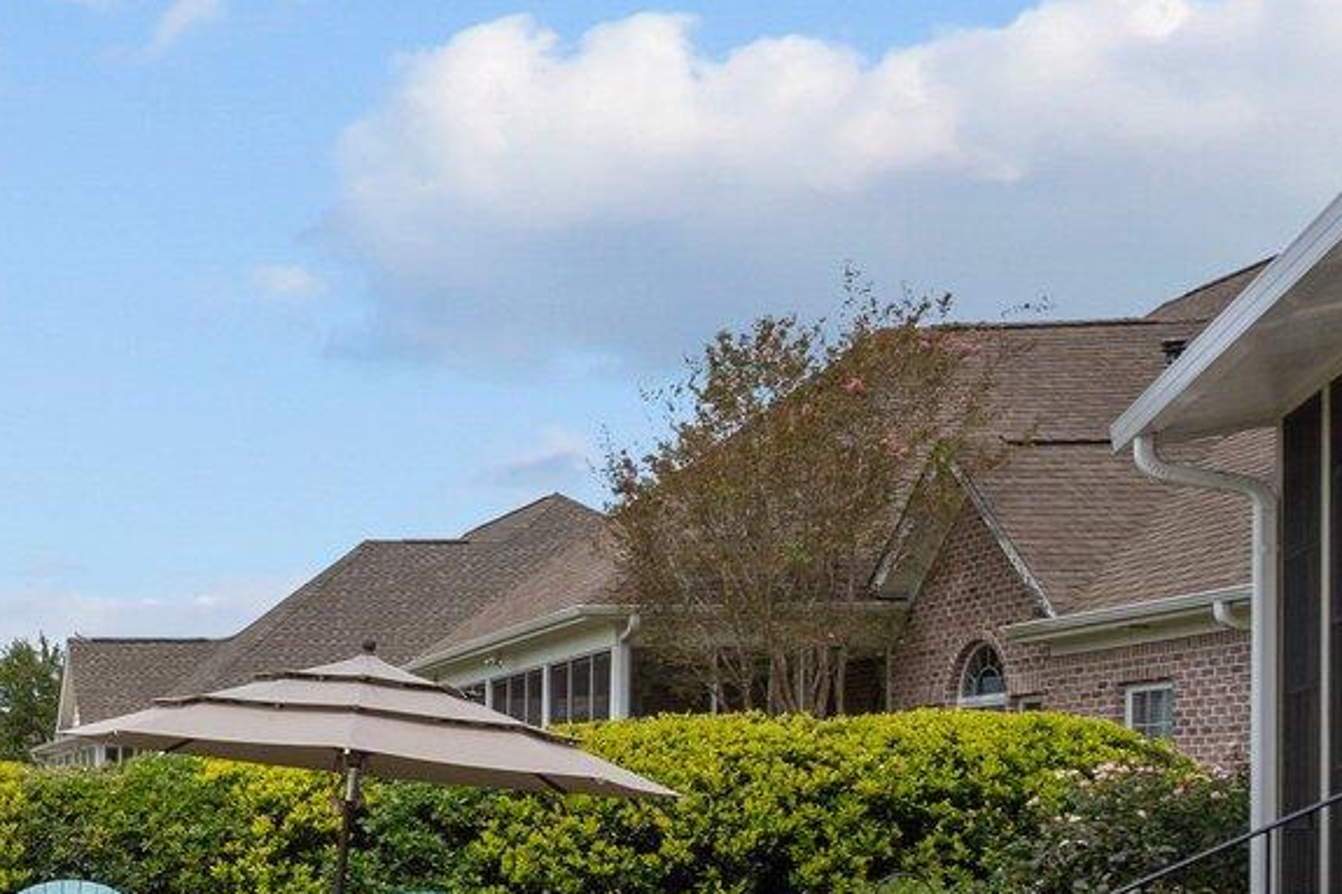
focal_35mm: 57
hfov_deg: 27.1
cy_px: 790
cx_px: -553
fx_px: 2124
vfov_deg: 23.2
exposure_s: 1/8000
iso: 400
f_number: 4
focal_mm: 16
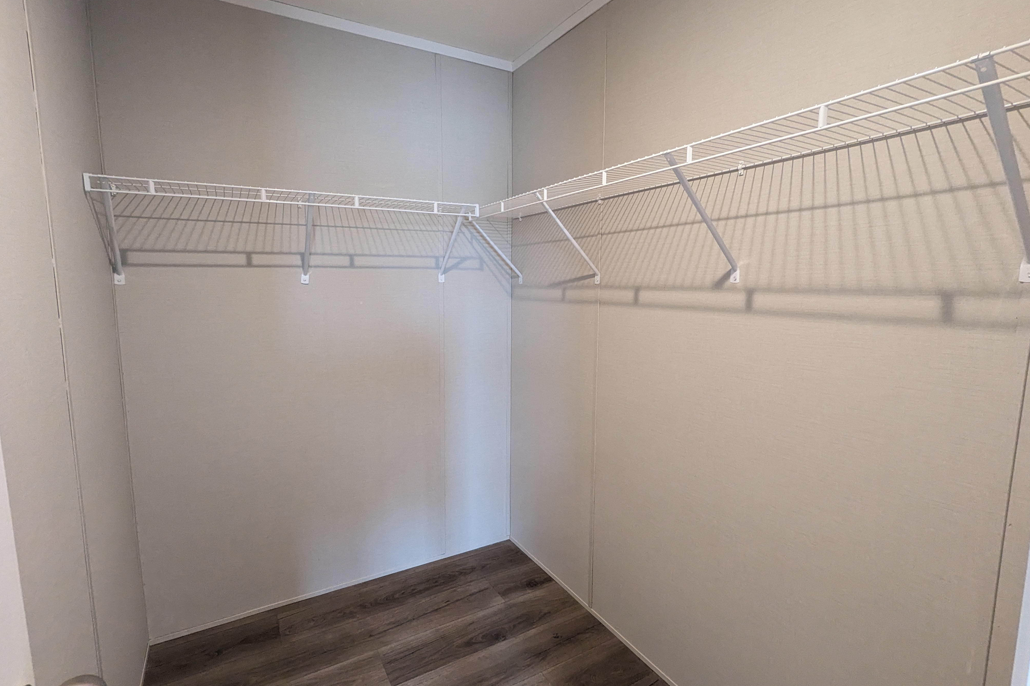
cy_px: 343
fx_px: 486
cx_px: 516
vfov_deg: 70.4
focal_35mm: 17
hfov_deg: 93.3
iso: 799
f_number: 2.2
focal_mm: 2.35
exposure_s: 1/60
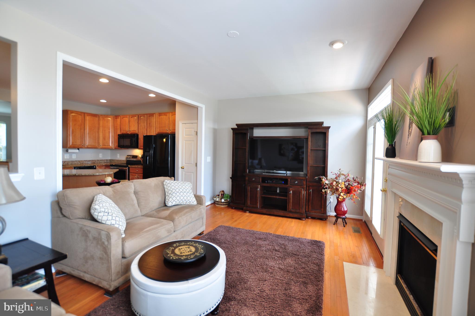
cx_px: 238
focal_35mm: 15
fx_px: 198
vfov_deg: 77.2
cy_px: 158
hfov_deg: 100.5
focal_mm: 10
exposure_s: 1/20
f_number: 3.5
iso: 200
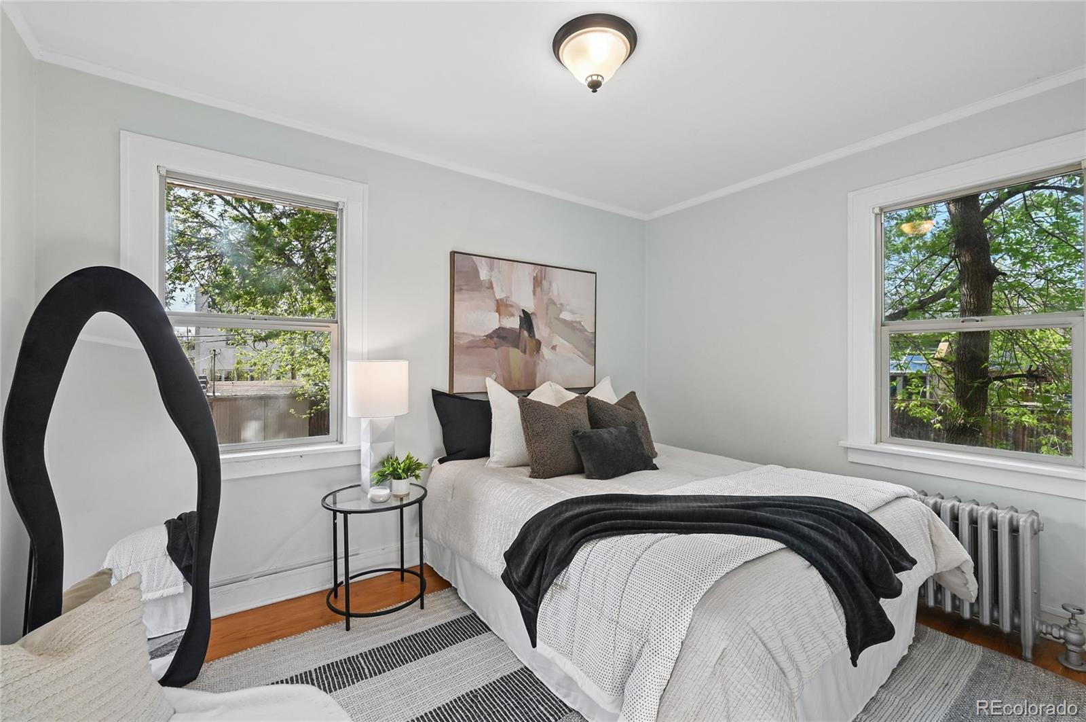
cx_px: 543
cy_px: 361
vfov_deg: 77.2
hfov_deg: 100.5
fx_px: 452
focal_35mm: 15
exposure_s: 1/60
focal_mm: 15
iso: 400
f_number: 10
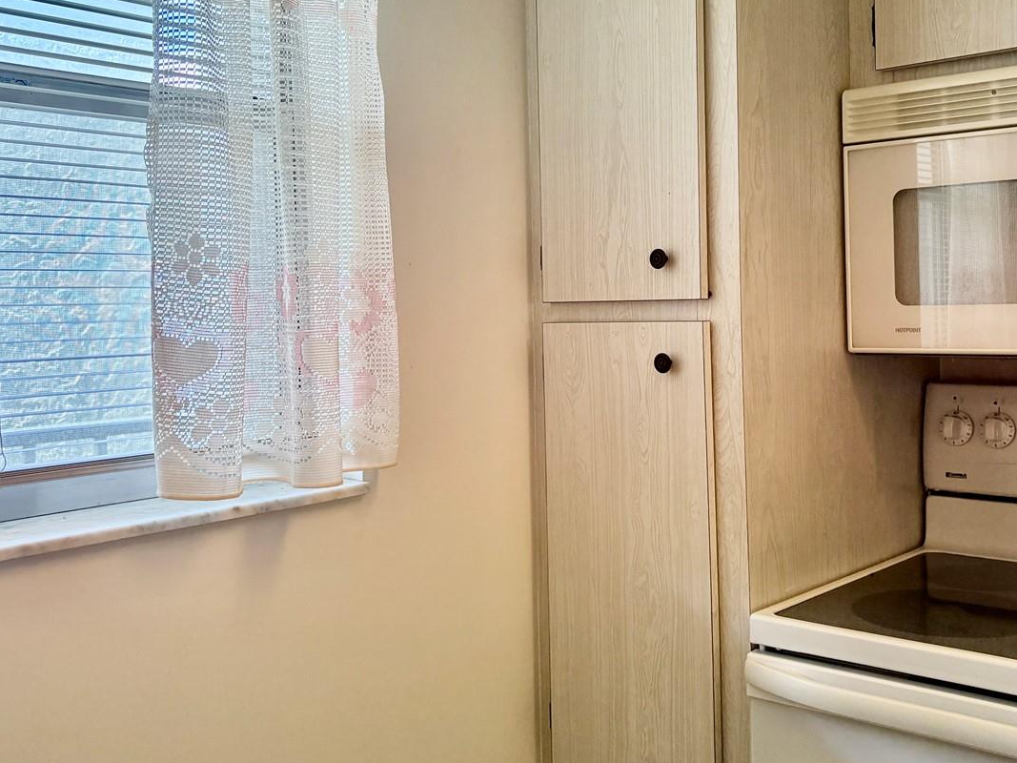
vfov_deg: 36.6
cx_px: 579
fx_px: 1146
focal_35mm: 39
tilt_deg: +0.1
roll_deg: +1.7
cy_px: 293
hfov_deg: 47.7
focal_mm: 5.96
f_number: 1.6
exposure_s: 1/206
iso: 125
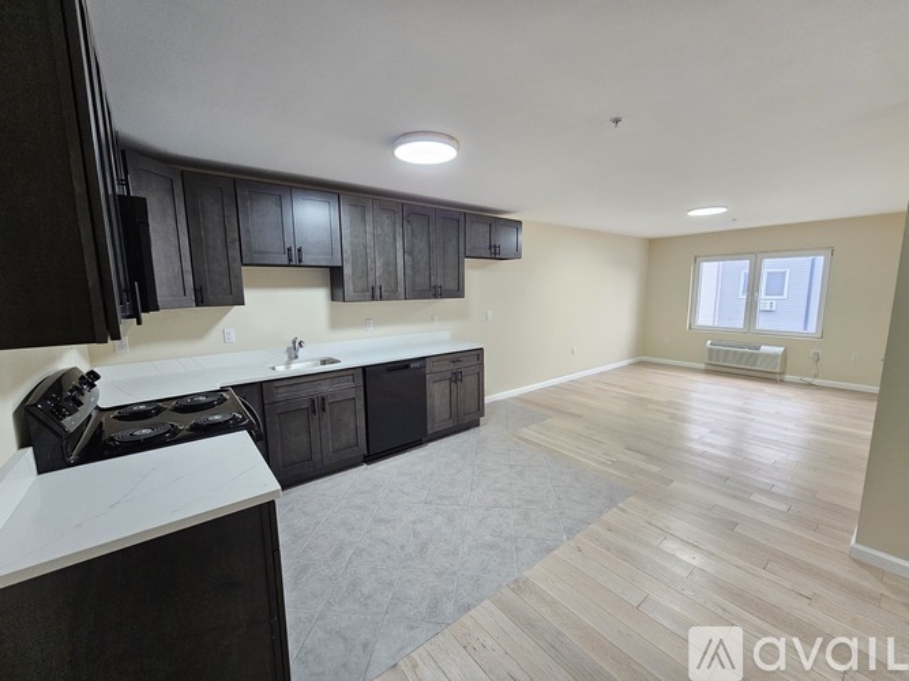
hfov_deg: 106.2
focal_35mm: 13
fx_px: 341
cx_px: 454
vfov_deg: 89.9
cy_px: 340
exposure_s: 1/60
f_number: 2.2
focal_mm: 2.2
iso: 320
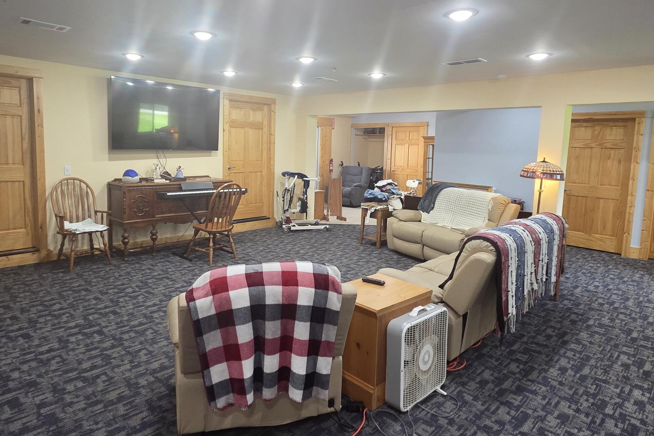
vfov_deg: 59.2
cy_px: 184
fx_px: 381
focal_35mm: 21
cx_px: 303
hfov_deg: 81.1
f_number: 2.2
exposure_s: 1/60
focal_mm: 2.2
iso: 320
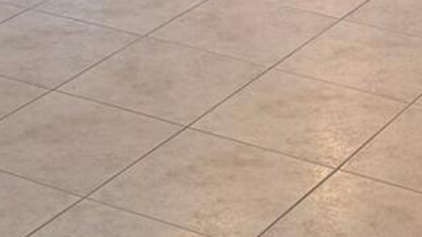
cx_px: 253
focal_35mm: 133
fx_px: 1488
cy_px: -379
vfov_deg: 8.2
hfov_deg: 16.1
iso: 125
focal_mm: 6.76
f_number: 1.78
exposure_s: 1/120
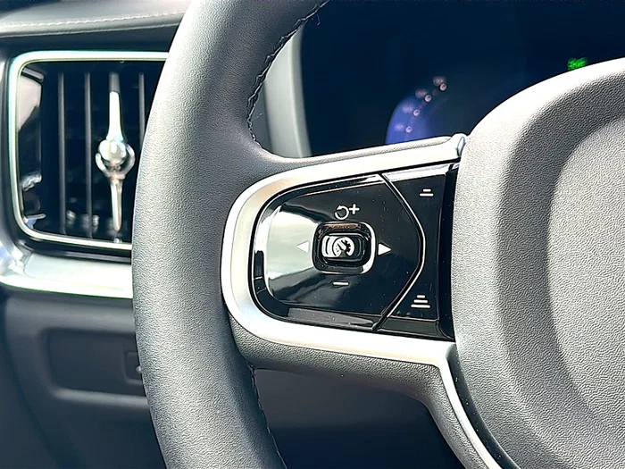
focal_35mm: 43
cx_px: 312
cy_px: 234
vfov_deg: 33.6
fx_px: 776
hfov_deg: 43.9
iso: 80
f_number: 1.78
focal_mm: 6.86
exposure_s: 1/277
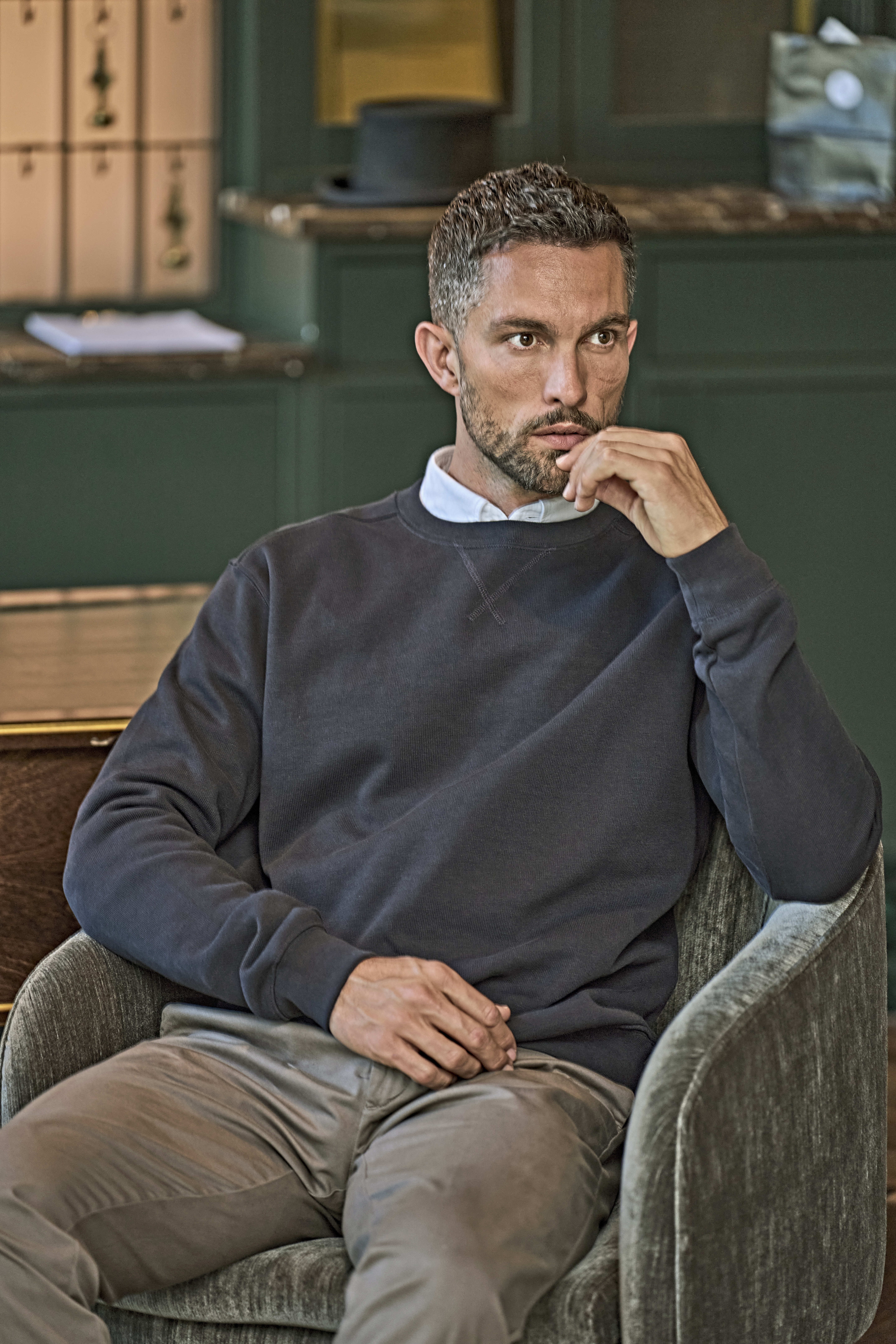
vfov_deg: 13.7
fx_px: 5600
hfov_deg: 9.1
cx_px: 448
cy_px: 672
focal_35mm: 150
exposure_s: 1/80
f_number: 2.8
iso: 500
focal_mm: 150
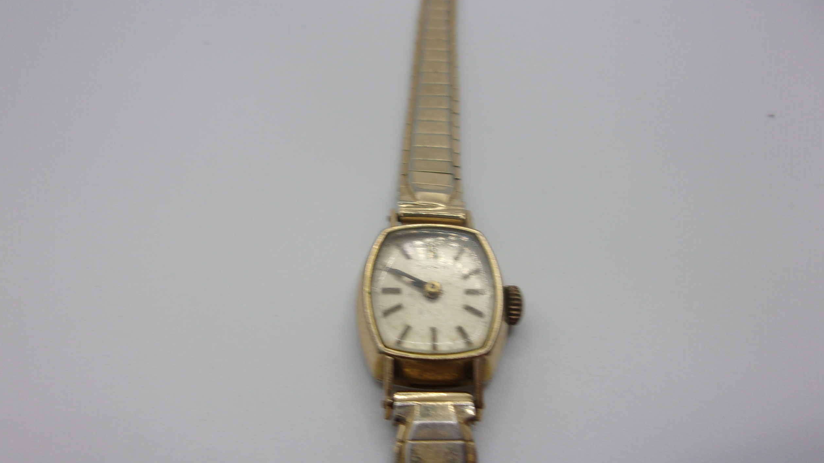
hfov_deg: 62.6
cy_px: 291
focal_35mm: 31
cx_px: 416
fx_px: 677
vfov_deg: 37.5
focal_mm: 5.1
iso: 80
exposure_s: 1/45
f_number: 3.9
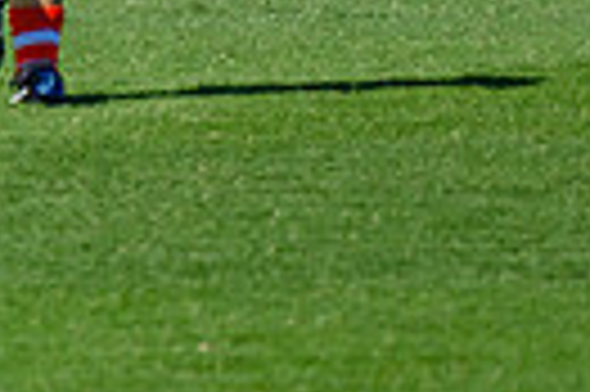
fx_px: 22097
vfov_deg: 1.0
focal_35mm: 1350
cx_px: 1178
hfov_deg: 1.5
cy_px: -252
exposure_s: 1/2000
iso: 800
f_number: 8
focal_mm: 280
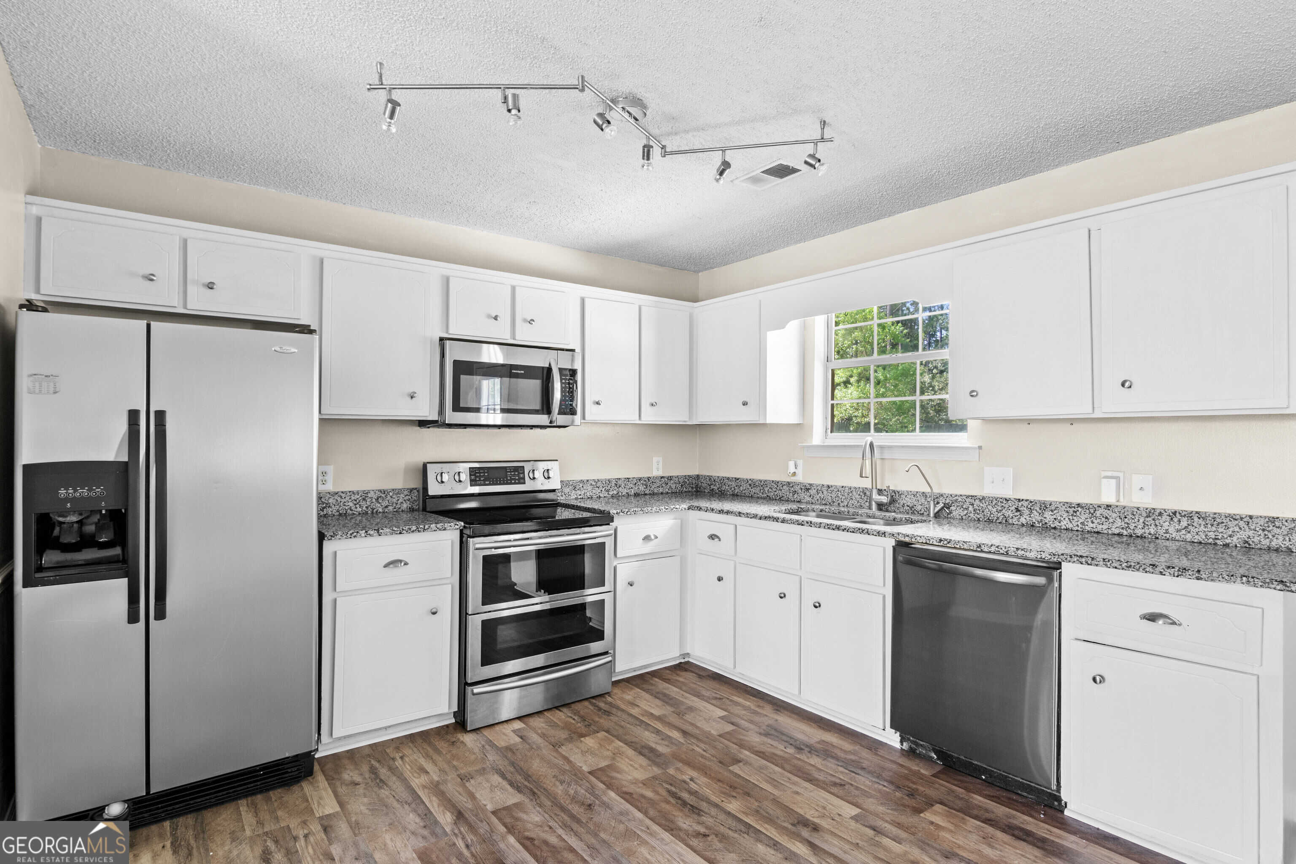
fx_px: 594
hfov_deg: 95.0
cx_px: 648
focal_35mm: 16
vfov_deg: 72.1
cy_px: 432
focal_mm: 11
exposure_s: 1
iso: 250
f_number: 7.1
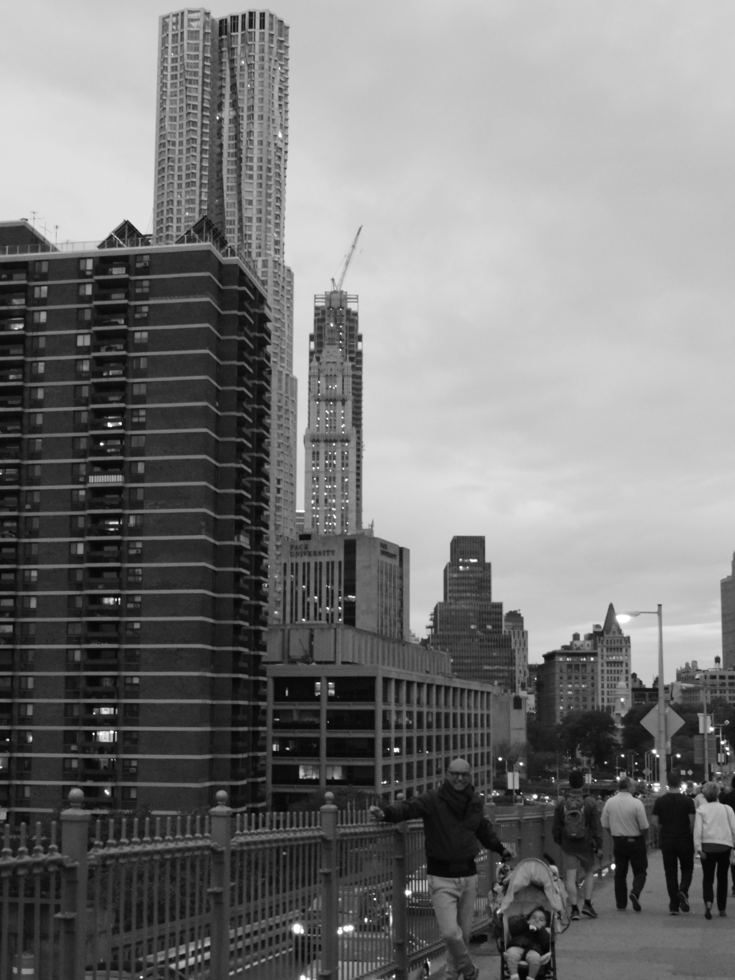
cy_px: 549
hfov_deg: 29.7
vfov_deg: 38.9
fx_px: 1387
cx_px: 369
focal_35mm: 49
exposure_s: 1/80
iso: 6400
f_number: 9
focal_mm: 30
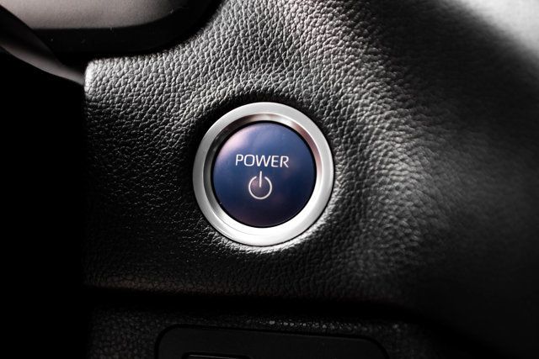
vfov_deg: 24.2
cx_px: 270
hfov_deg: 35.6
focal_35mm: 56
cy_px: 180
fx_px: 839
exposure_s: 1/250
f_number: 3.5
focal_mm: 56
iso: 800
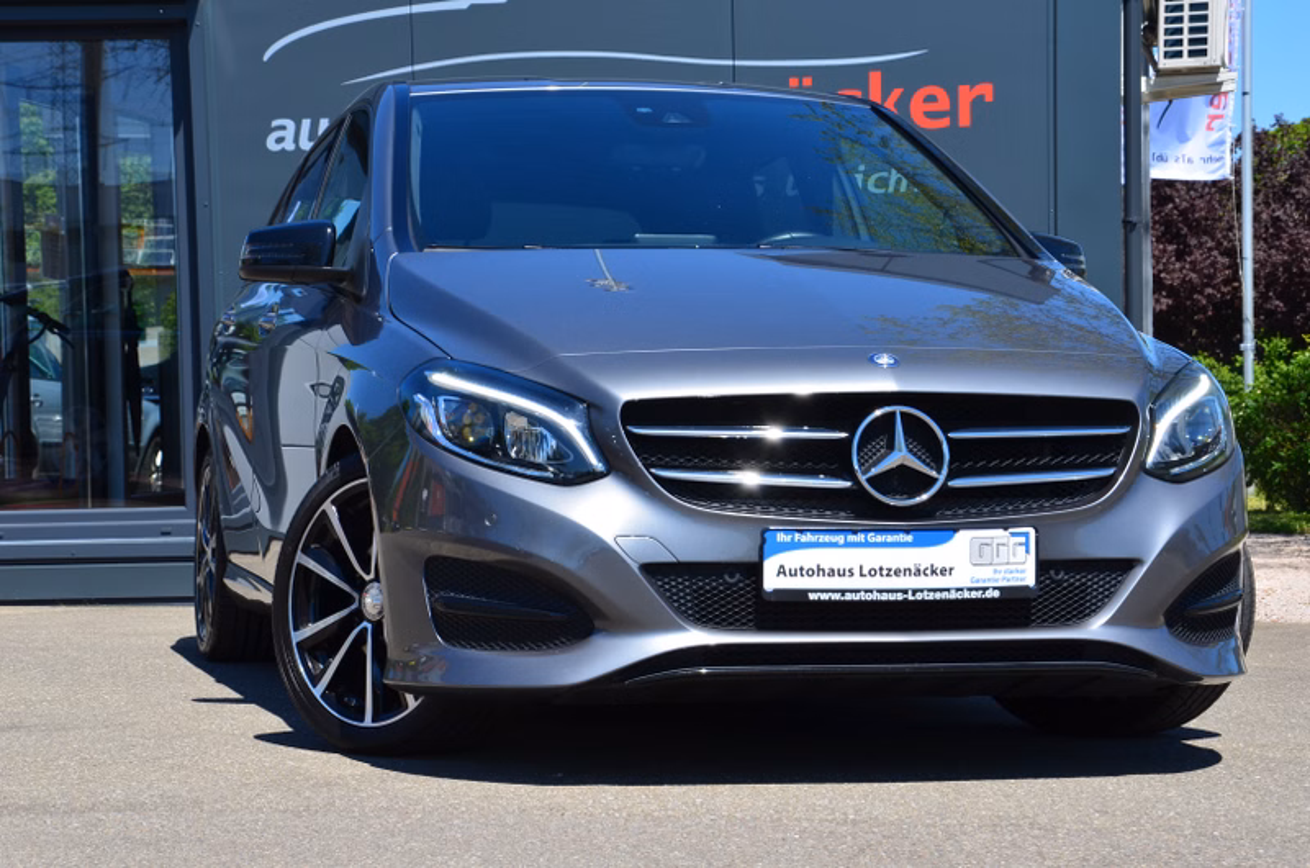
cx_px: 655
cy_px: 434
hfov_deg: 23.4
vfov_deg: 15.6
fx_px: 3160
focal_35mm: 87
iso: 100
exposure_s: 1/125
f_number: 11
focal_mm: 58
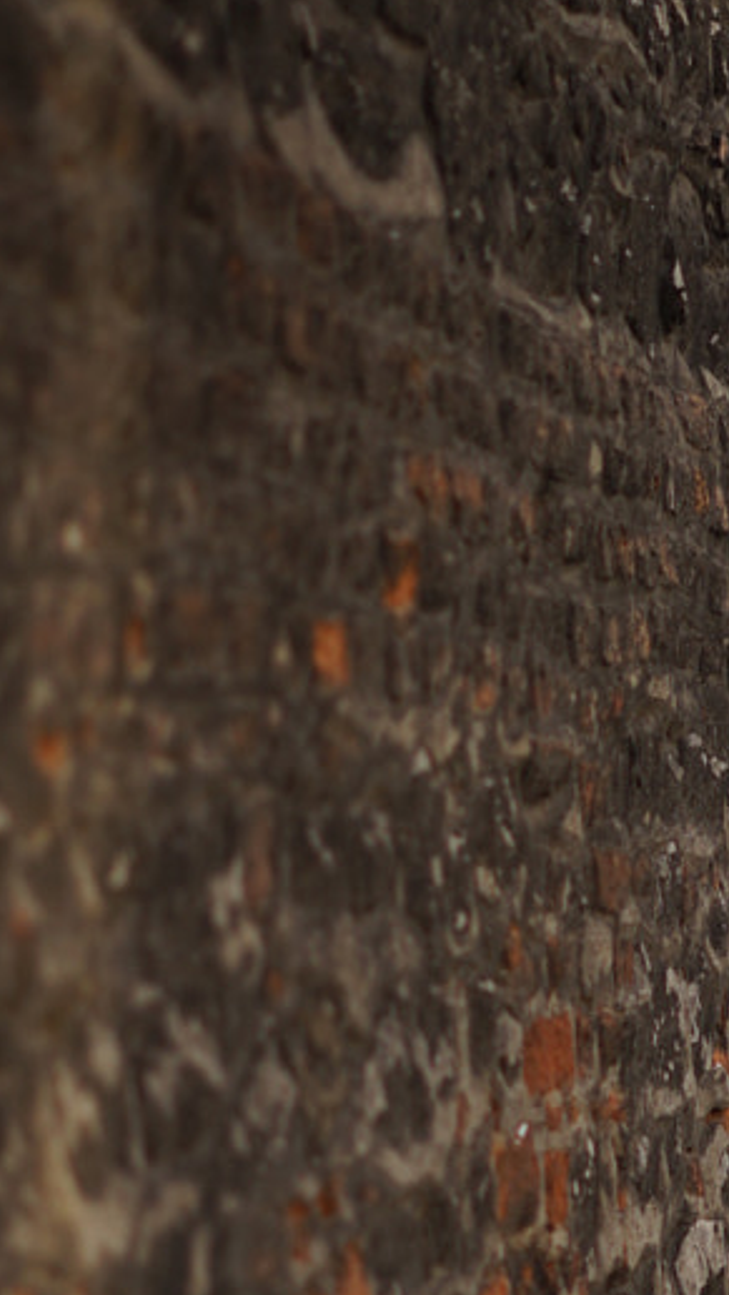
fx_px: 5564
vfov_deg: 13.3
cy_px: 827
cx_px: 823
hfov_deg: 7.4
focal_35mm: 162
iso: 100
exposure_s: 1/800
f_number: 1.8
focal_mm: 50
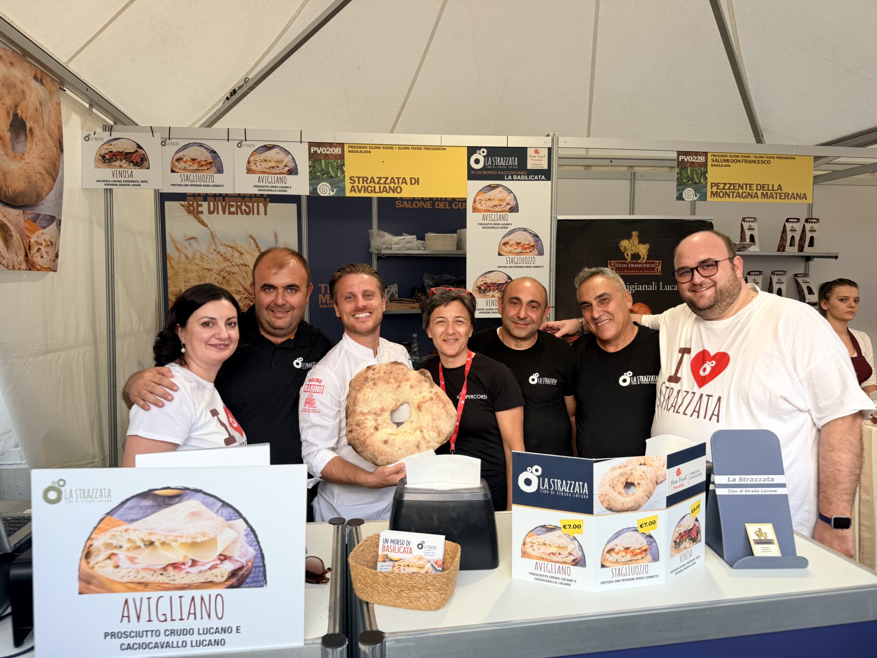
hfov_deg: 71.6
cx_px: 438
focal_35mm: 24
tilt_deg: -1.5
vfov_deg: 56.8
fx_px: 608
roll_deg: +1.4
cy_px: 329
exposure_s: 1/100
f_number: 1.78
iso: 64
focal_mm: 6.76
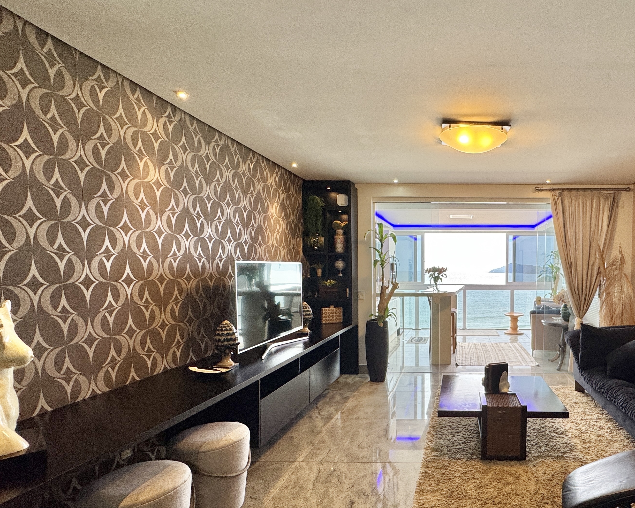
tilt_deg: -2.8
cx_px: 459
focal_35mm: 21
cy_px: 292
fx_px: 395
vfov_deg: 65.2
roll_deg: +0.8
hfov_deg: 73.4
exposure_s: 1/120
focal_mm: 2.22
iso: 160
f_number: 2.2
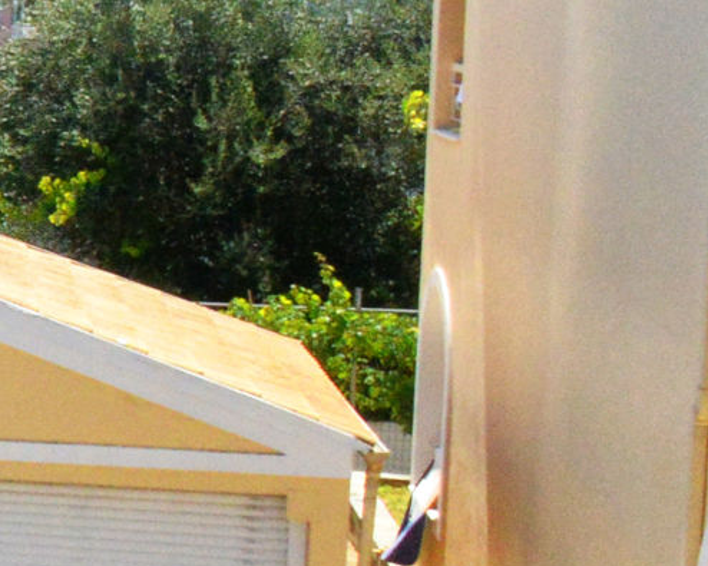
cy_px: 212
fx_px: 2493
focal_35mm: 119
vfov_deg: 12.9
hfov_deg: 9.6
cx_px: -1720
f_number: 20
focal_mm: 17
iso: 3200
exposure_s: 1/800
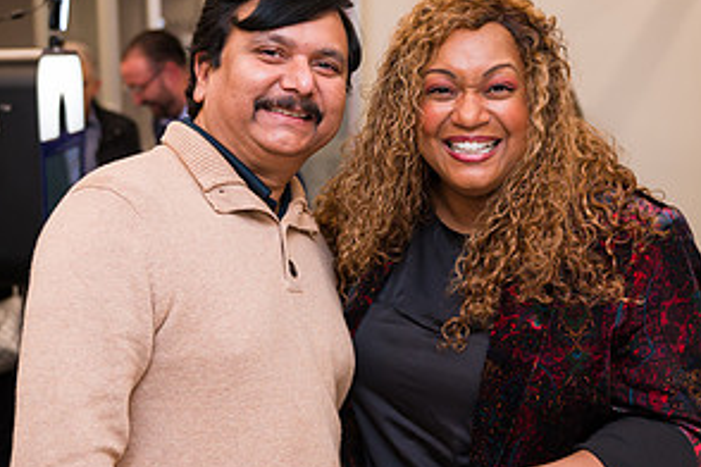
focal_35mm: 69
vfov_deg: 19.7
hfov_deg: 29.2
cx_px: 417
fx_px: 1343
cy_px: 179
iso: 400
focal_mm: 35
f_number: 3.2
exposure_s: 1/160
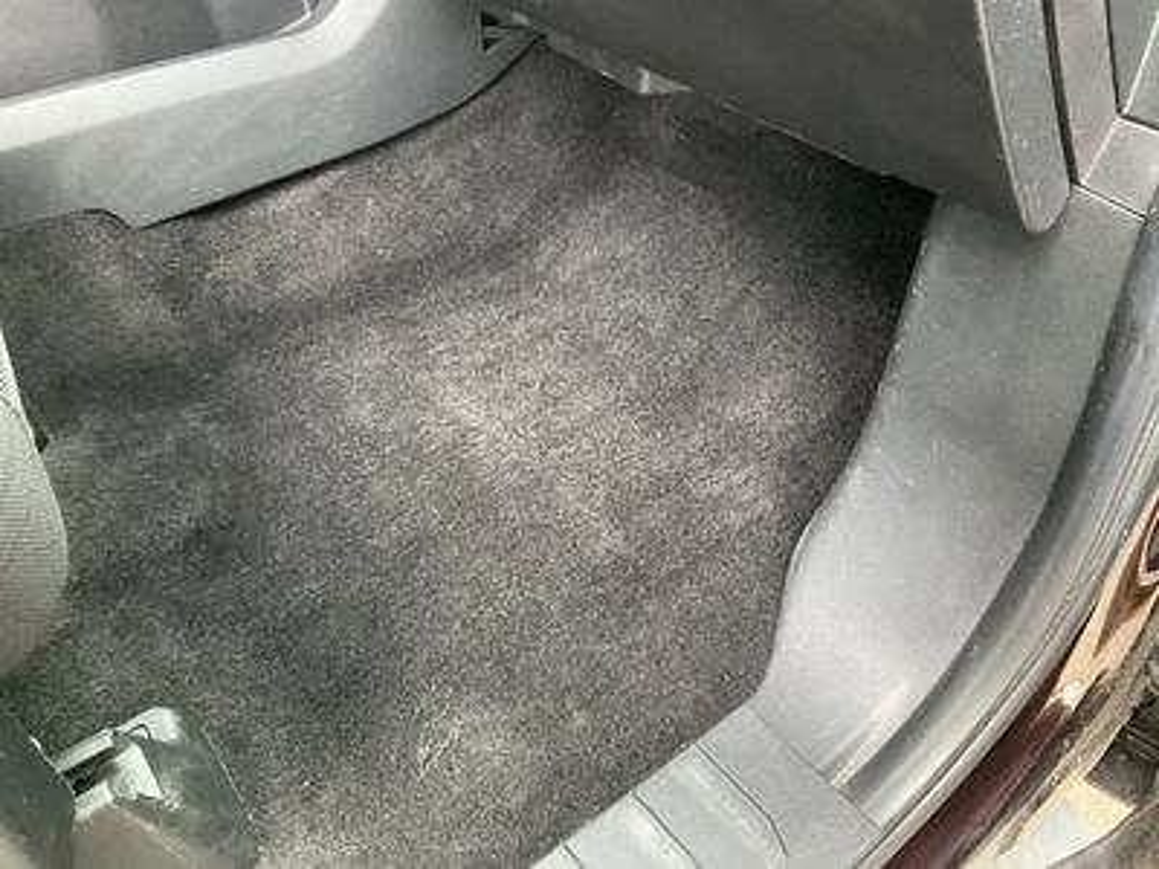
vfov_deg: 48.2
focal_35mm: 29
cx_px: 580
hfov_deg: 61.7
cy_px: 434
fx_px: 971
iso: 250
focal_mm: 3
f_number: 1.8
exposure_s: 1/60
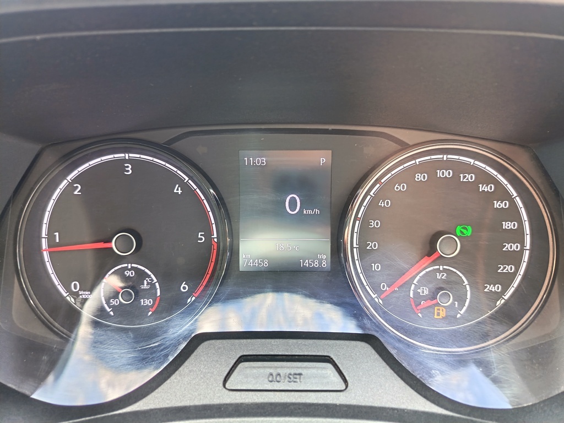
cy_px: 212
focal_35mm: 24
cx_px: 282
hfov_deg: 71.6
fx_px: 391
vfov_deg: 56.8
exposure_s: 1/50
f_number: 1.75
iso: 788
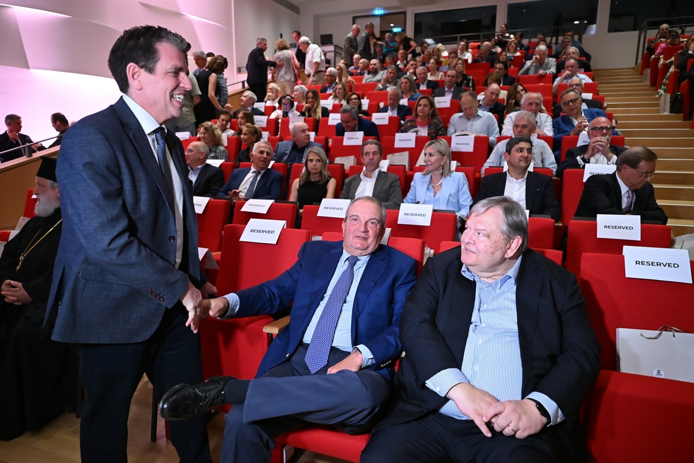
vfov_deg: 53.1
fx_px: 463
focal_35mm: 24
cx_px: 347
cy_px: 232
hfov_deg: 73.7
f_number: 3.2
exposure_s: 1/320
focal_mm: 24
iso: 5000
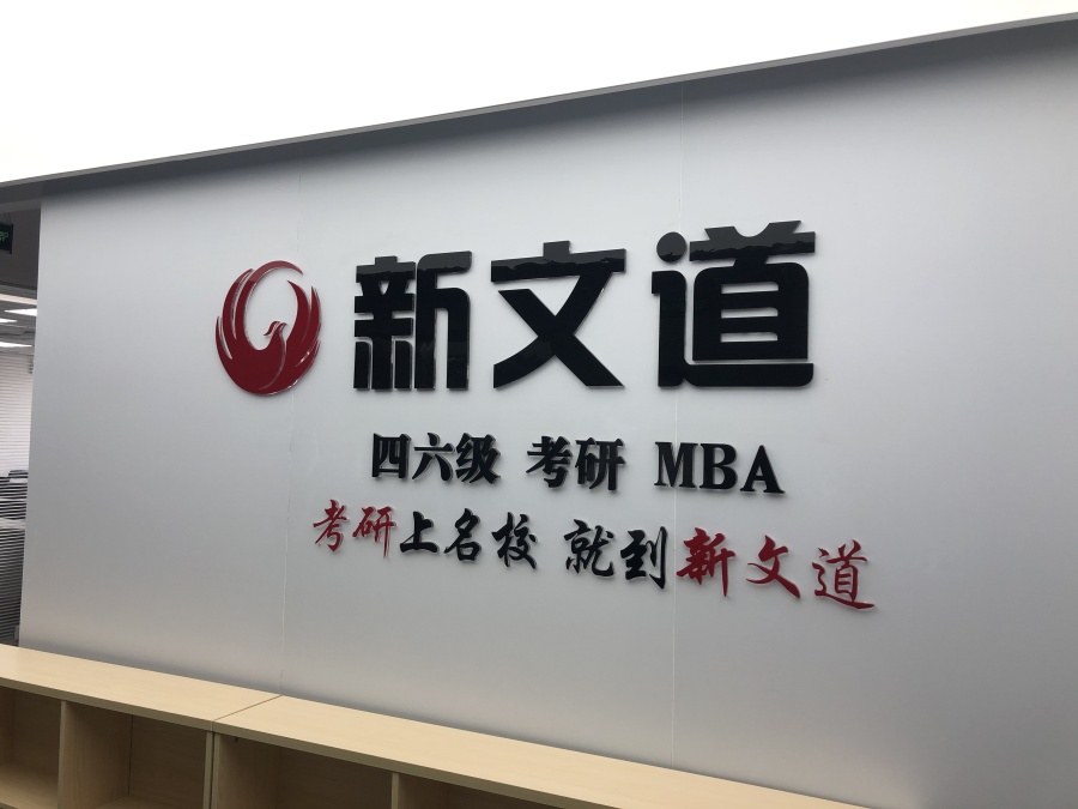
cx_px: 539
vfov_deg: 49.7
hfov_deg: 63.4
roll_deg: -1.6
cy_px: 404
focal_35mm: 28
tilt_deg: +1.8
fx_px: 872
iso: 25
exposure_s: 1/100
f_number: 1.8
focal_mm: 3.99
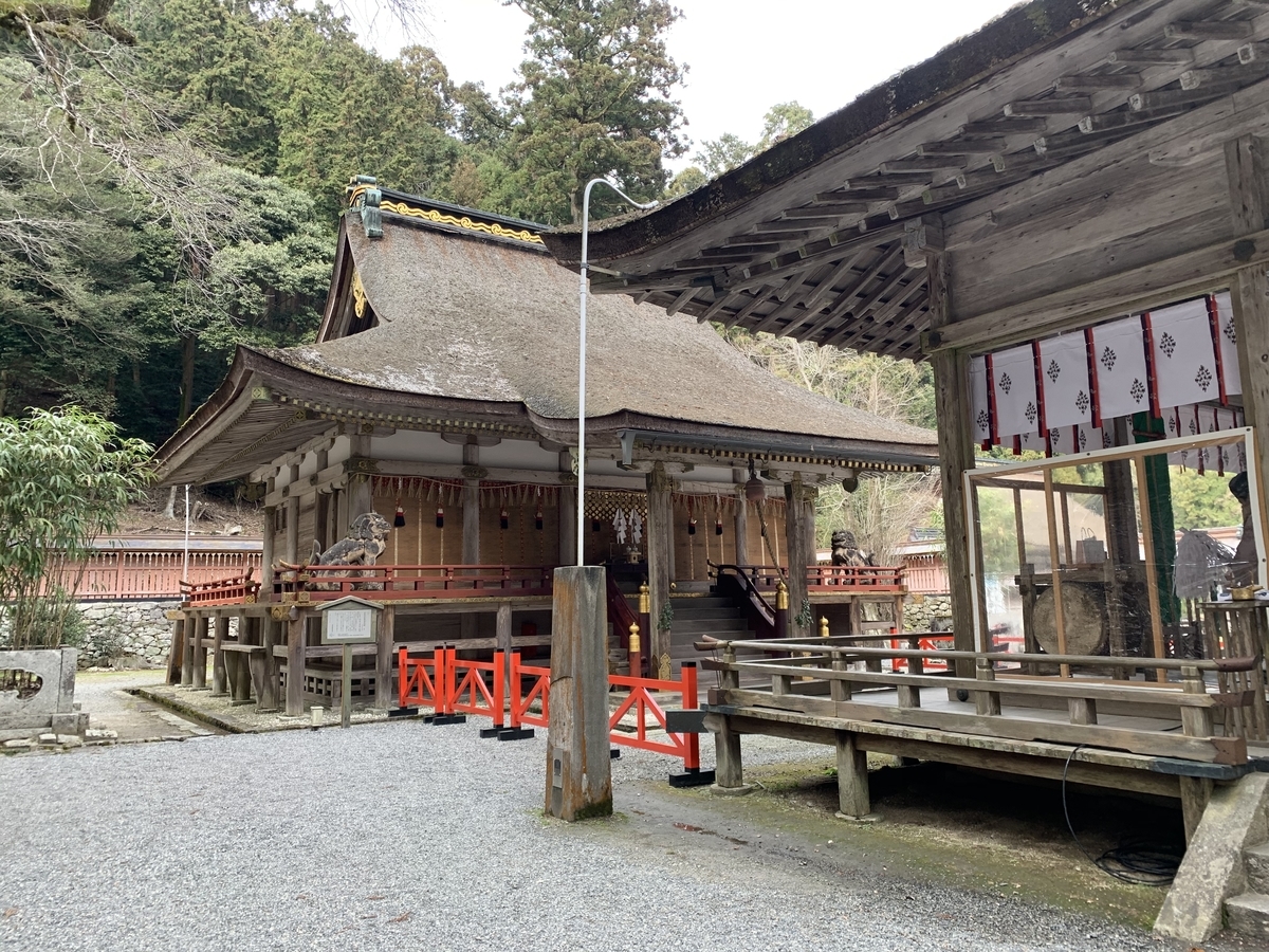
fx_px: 953
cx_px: 634
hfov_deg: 67.3
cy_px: 476
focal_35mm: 26
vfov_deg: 53.1
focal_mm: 4.25
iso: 64
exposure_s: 1/121
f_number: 1.8
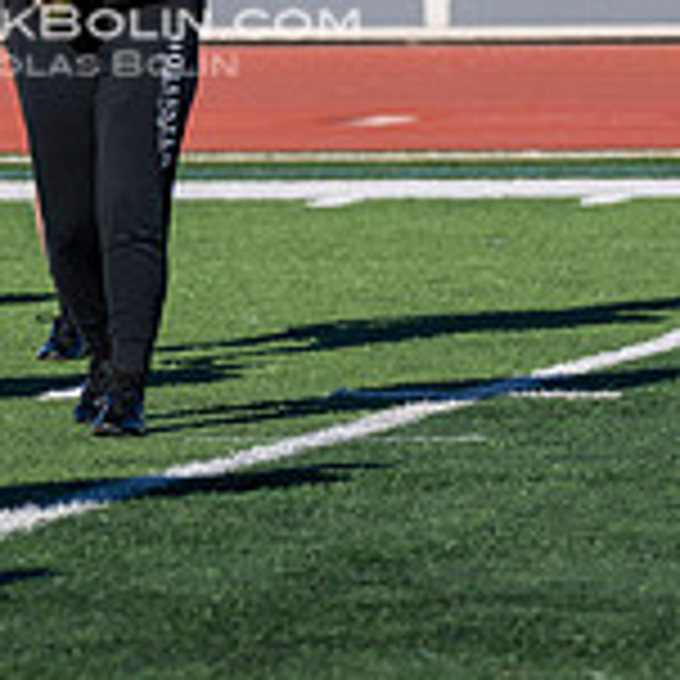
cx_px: 50
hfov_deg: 2.7
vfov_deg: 2.7
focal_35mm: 653
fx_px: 14513
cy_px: -137
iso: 250
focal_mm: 200
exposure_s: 1/2000
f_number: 5
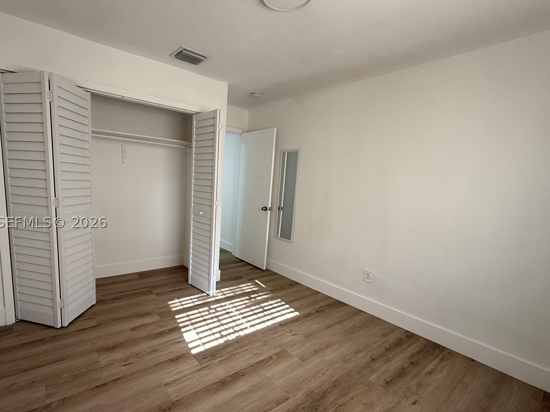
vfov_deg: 74.6
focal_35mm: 17
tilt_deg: -9.0
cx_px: 235
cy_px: 222
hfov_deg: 90.4
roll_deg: -3.5
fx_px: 270
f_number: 2.2
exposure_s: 1/99
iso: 100
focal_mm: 2.22
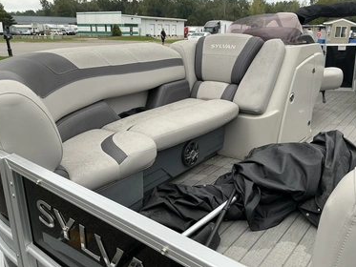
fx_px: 309
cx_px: 177
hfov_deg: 59.9
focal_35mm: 30
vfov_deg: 46.8
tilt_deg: -18.0
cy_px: 125
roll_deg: -0.6
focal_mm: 3
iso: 25
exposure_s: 1/344
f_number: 1.8
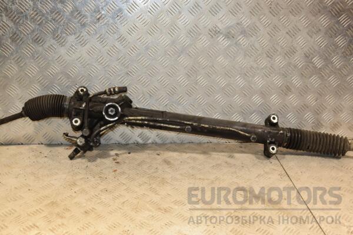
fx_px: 412
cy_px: 118
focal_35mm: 42
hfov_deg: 46.4
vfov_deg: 31.9
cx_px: 176
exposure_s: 1/200
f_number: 5.6
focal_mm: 28
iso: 800
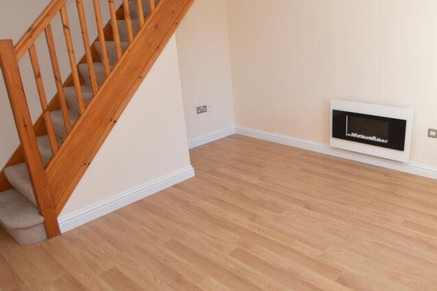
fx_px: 291
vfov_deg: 52.9
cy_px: 127
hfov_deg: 70.6
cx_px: 307
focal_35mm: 24
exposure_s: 1/80
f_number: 4.5
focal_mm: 10
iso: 400
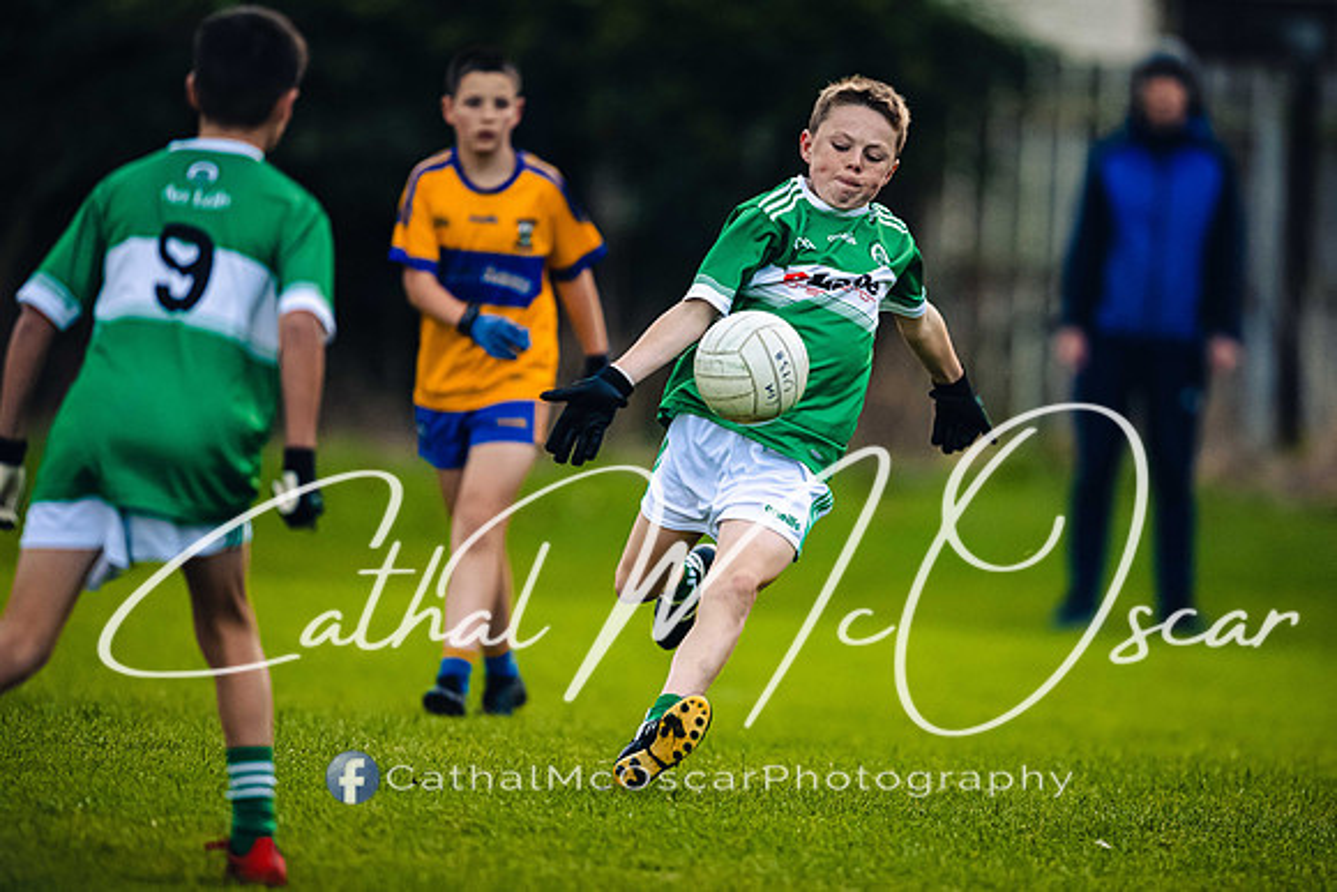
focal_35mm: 454
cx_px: 759
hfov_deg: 4.5
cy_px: 428
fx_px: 16863
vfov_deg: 3.0
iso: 3200
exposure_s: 1/640
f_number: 2.8
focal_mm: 400
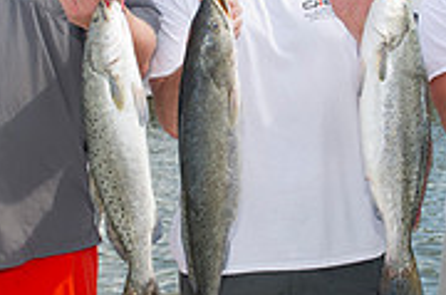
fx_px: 1038
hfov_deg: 24.2
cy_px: 104
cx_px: 263
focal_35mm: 84
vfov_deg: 16.1
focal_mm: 26
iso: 125
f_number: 6.3
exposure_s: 1/250
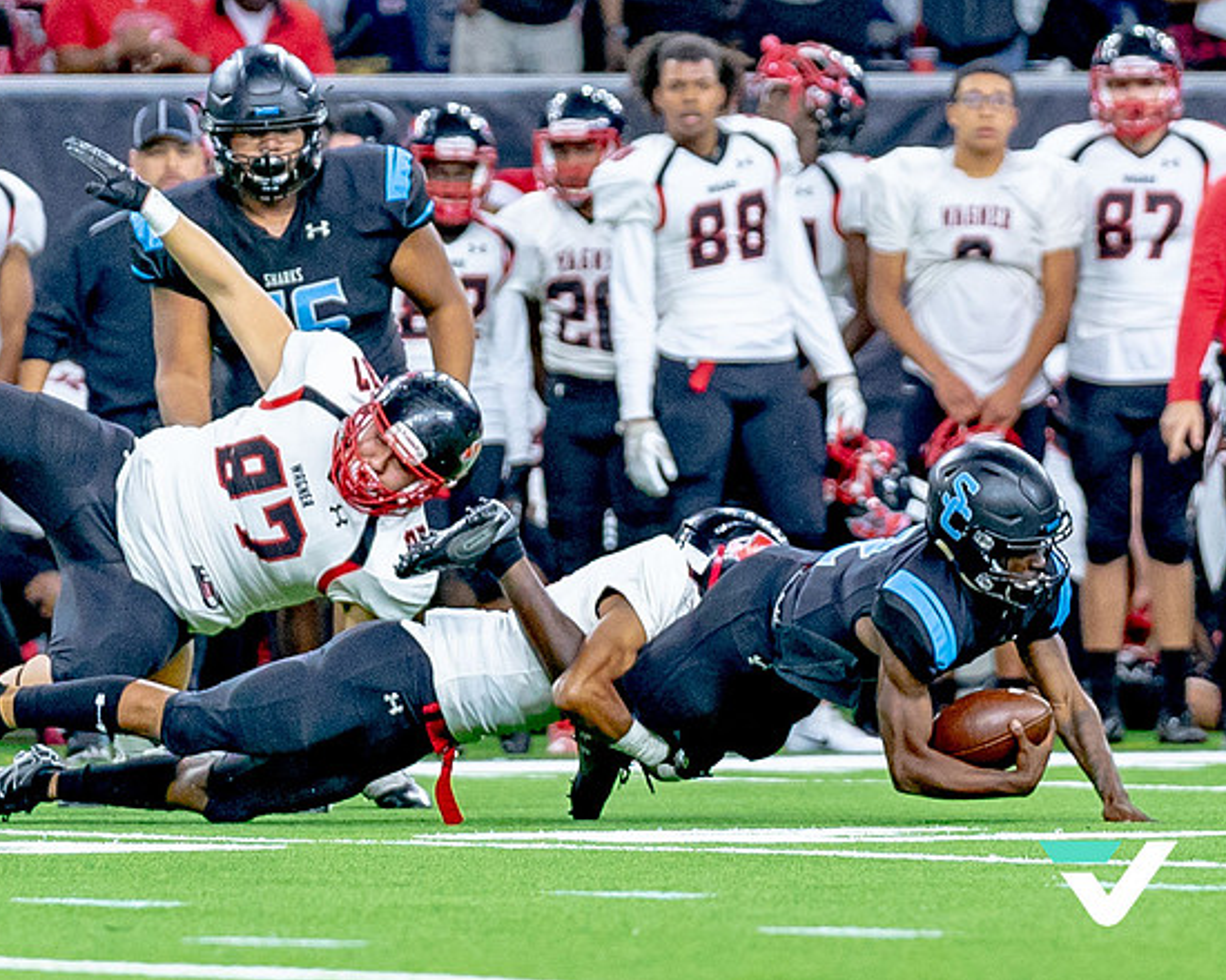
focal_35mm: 637
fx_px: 23113
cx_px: 973
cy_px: 187
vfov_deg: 2.4
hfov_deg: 3.0
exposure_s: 1/1500
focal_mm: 195
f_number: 2.8
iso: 2000
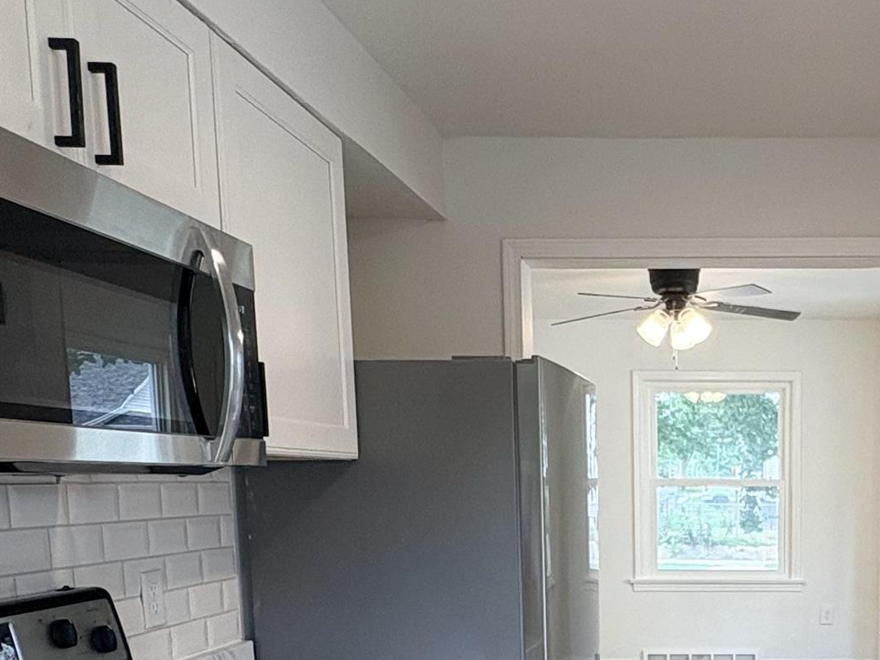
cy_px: 620
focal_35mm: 41
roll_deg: -0.3
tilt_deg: -6.9
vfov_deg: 33.0
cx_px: 761
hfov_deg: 42.6
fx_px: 1042
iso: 125
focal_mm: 2.22
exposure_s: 1/120
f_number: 2.2
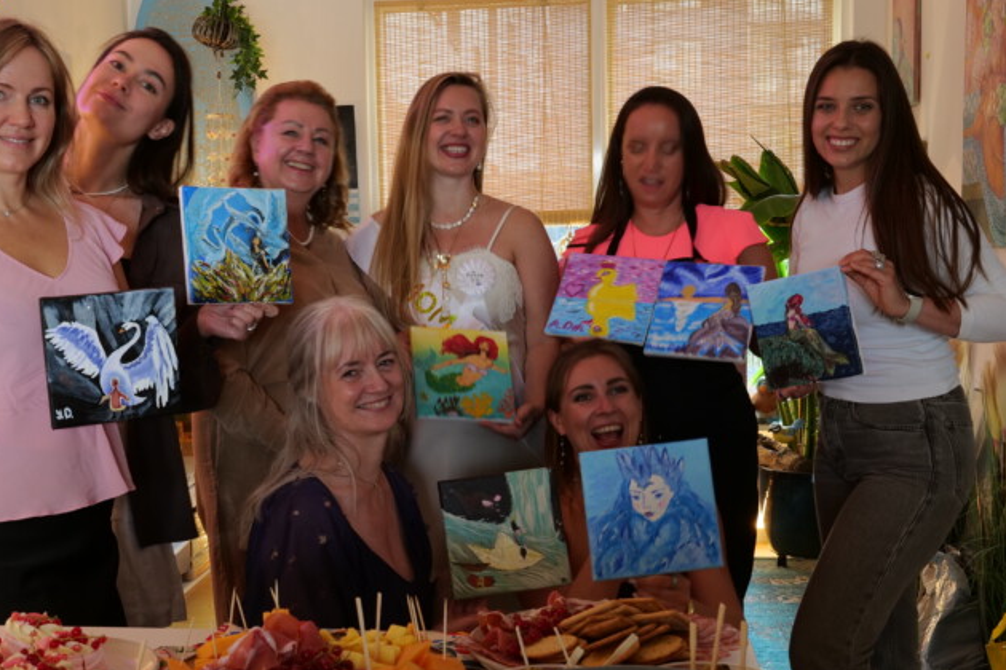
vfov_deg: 26.0
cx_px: 399
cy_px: 379
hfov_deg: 38.0
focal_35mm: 52
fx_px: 1453
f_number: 11
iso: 800
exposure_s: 1/4
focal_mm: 32
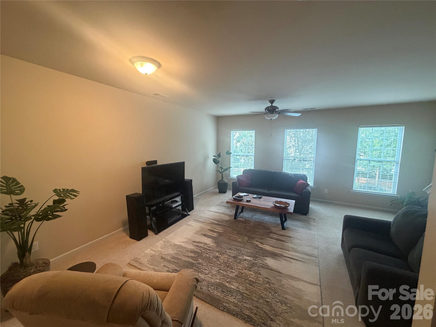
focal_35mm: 14
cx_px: 218
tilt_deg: -6.9
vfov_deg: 85.7
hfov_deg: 102.1
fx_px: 176
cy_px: 164
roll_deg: -0.5
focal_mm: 2.22
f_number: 2.2
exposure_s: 1/60
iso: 500
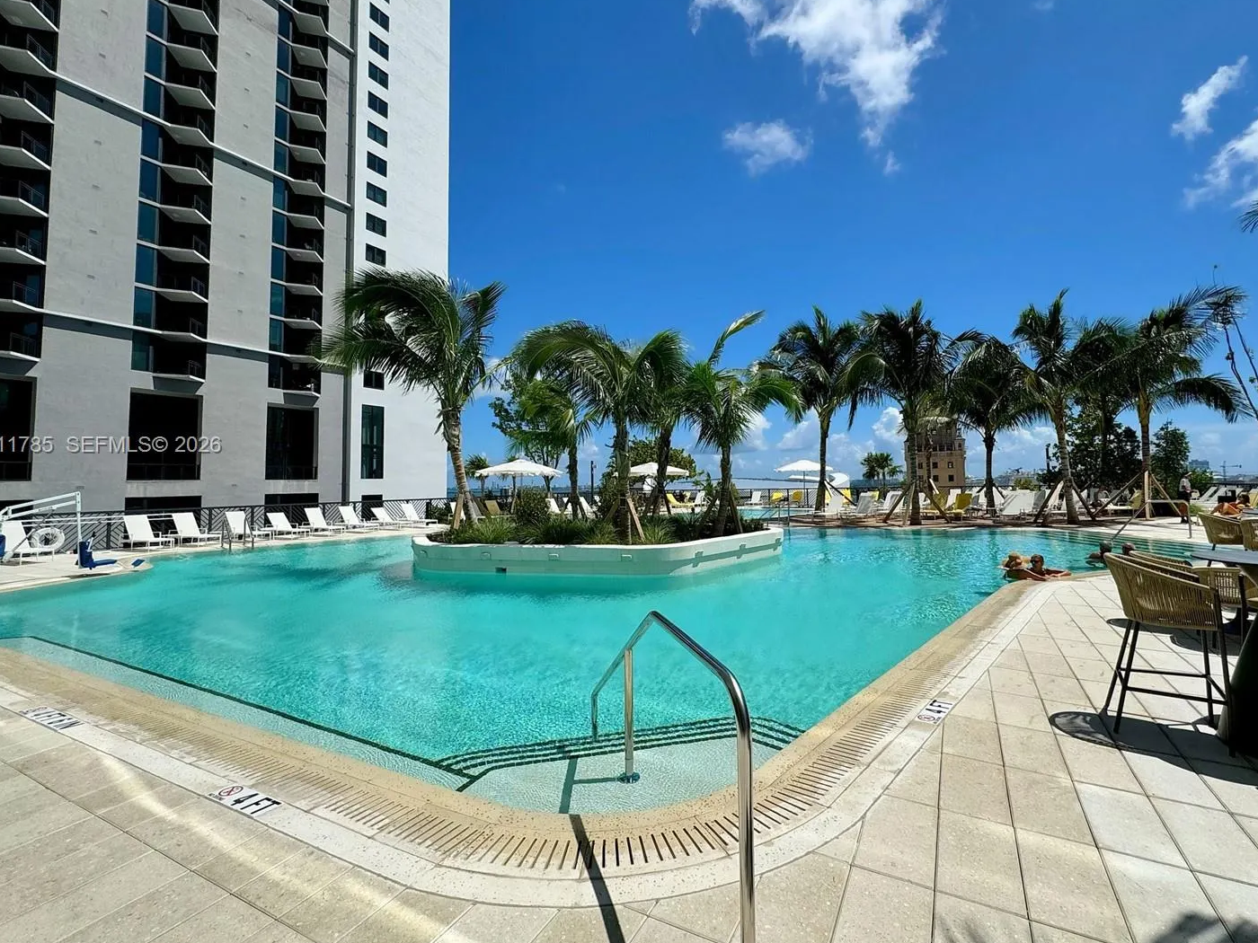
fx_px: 581
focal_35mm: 16
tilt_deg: +3.4
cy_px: 446
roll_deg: +0.7
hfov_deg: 94.4
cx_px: 660
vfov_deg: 78.0
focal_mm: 2.22
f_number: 2.2
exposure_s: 1/3717
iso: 50
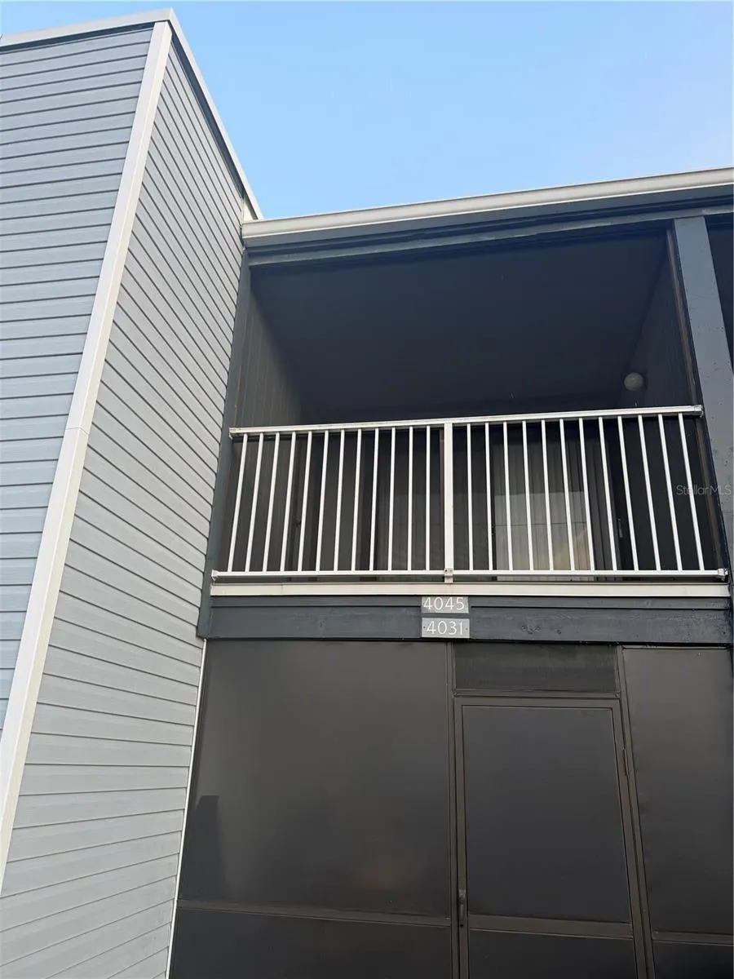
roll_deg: -1.7
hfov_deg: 56.8
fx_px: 679
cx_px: 367
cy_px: 490
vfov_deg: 71.6
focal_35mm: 24
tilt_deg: +22.4
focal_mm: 6.76
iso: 64
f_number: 1.78
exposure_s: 1/121
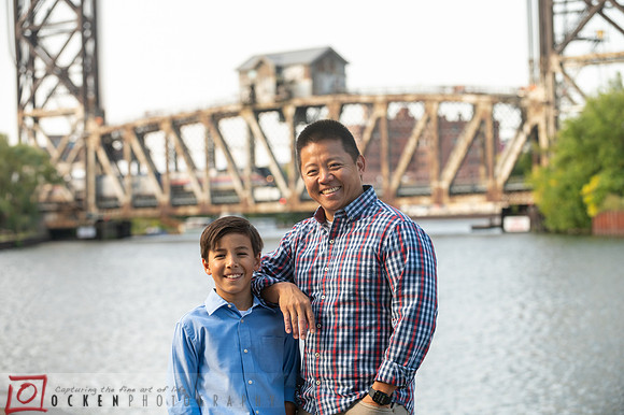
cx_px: 312
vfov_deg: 13.4
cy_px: 208
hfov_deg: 20.0
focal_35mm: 102
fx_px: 1768
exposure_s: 1/500
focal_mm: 102
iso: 400
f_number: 4
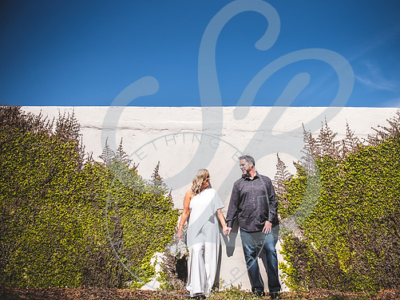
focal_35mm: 27
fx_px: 312
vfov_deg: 51.4
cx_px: 226
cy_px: 147
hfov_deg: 65.0
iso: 100
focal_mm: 24
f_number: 2.8
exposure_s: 1/4000
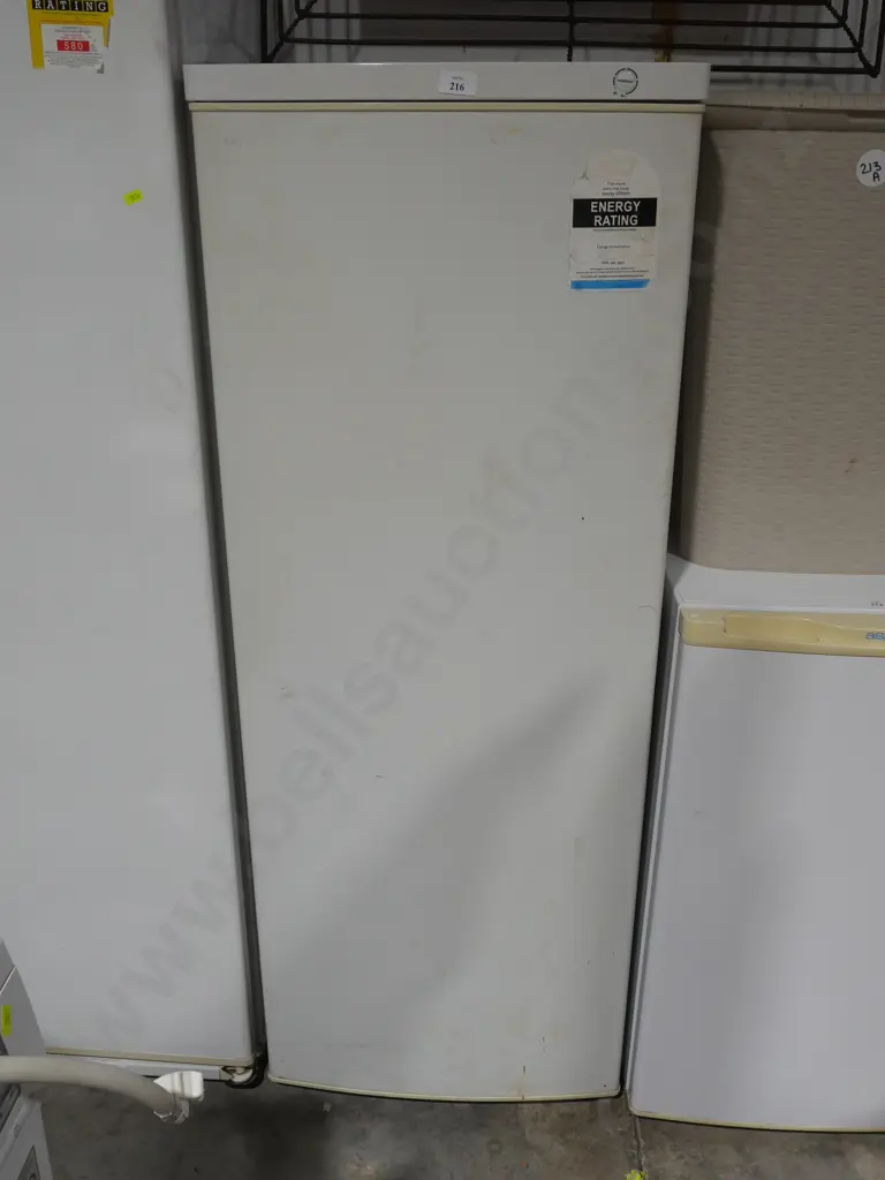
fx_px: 1091
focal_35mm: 32
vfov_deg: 56.8
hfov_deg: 44.2
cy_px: 590
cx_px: 442
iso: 800
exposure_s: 1/60
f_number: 9
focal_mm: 16
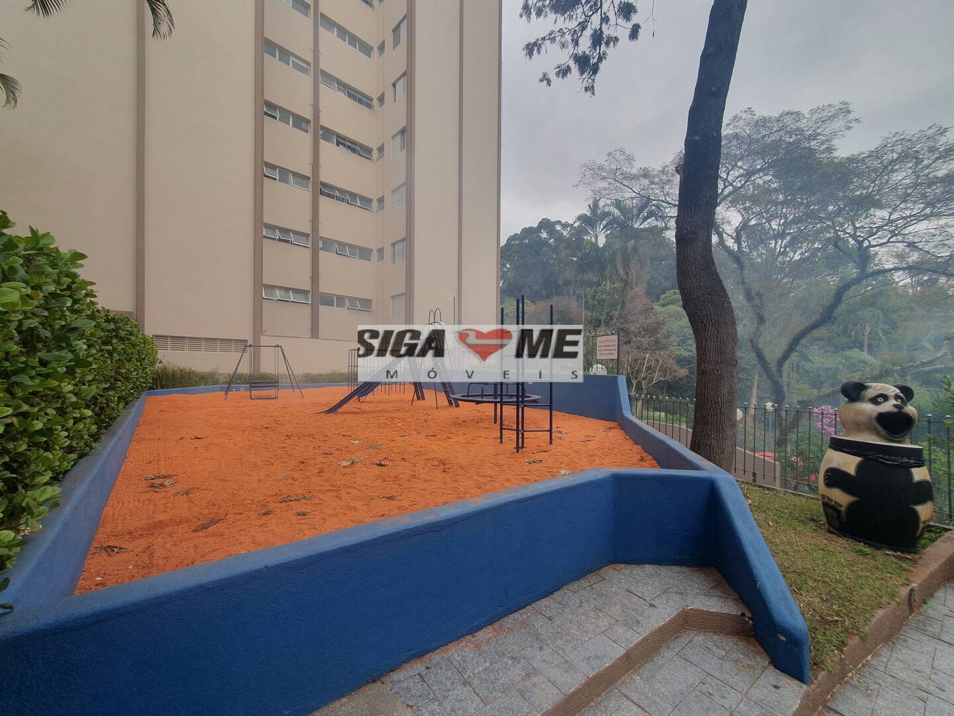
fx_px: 358
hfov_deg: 106.2
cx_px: 477
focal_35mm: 13
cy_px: 358
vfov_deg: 89.9
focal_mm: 1.8
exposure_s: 1/554
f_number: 2.2
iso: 50
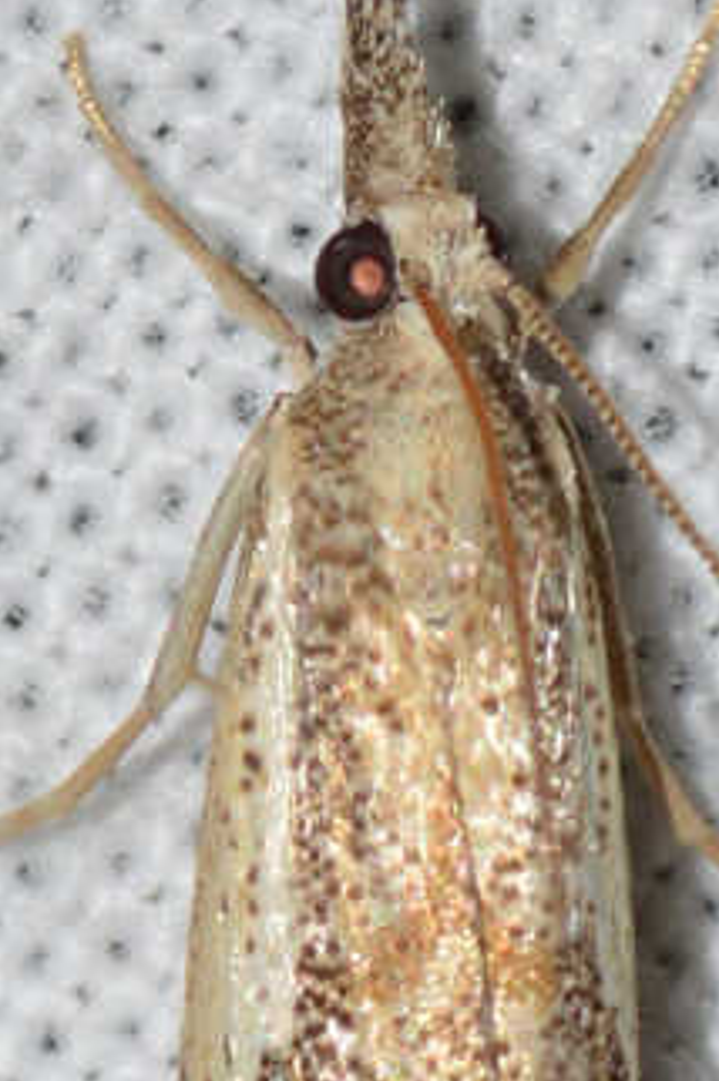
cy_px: 900
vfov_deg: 6.9
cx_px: 443
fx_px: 8946
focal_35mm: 298
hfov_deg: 4.6
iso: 100
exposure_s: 1/200
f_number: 20
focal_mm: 100
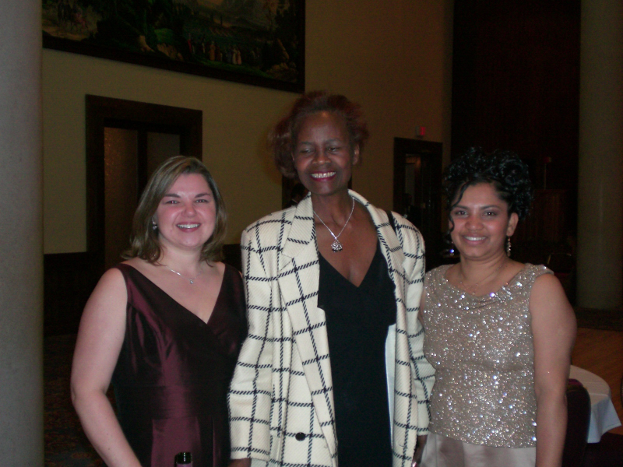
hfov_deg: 37.5
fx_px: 918
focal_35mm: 51
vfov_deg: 28.6
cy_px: 234
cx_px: 312
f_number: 3.6
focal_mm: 8.44
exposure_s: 1/60
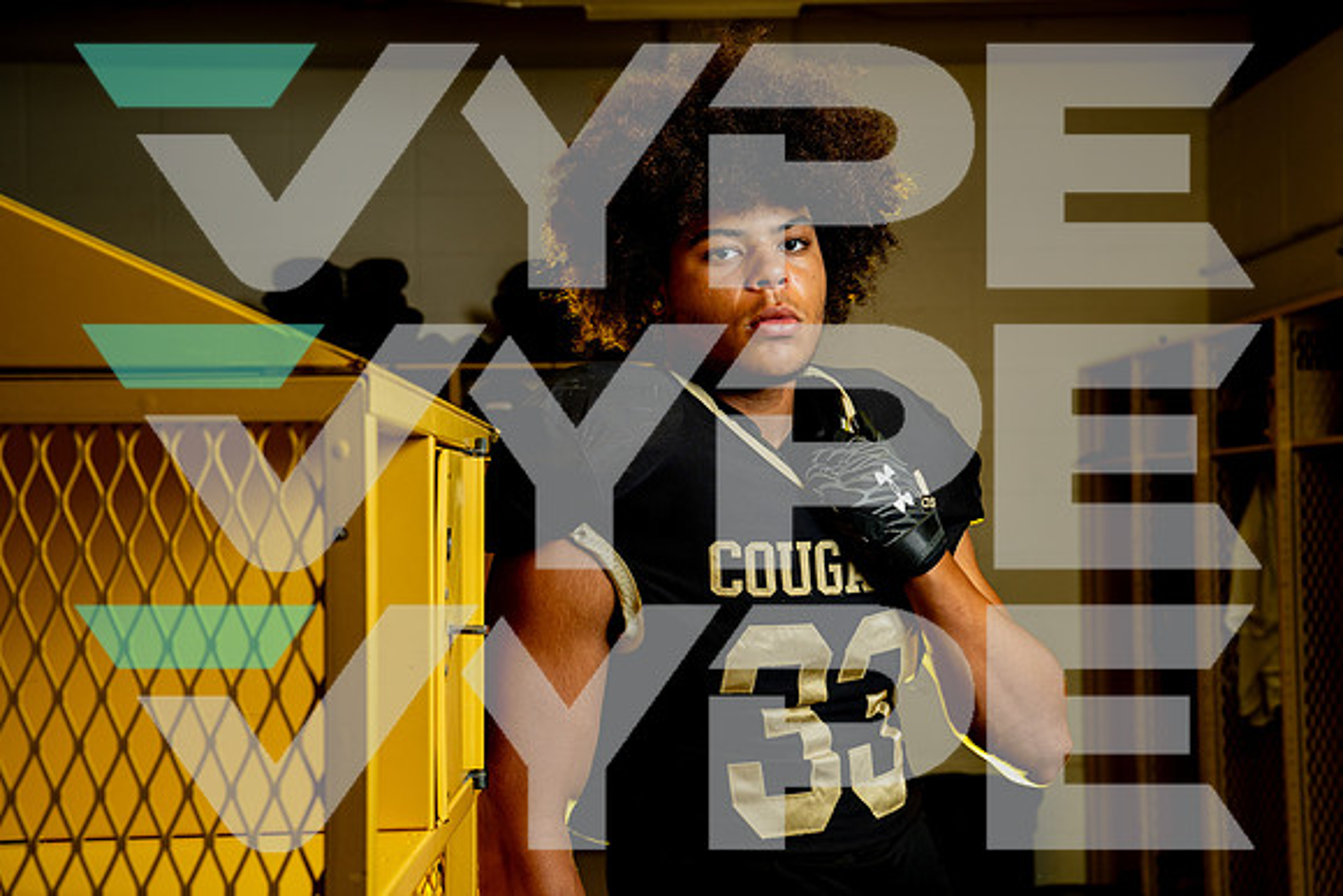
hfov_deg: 38.2
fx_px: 1940
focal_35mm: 52
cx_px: 672
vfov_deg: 26.0
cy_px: 448
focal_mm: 52
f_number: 5.6
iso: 250
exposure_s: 1/250
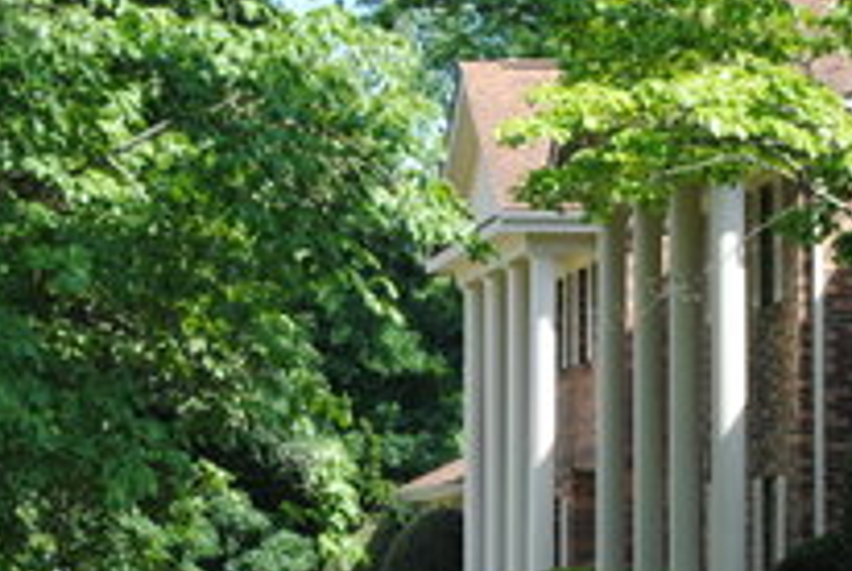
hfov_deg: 10.0
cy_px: 385
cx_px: 744
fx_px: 4864
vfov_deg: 6.7
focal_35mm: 205
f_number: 5.6
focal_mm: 55
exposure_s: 1/160
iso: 100
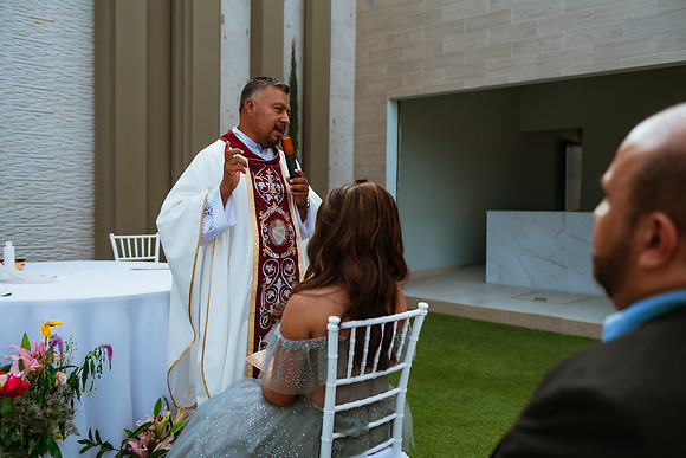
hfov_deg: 55.8
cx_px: 343
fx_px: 648
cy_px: 229
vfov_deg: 38.9
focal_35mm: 34
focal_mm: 34
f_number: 2.8
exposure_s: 1/1250
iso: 100
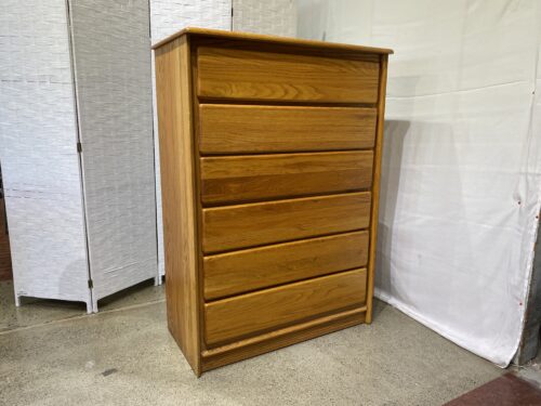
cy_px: 203
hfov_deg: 67.3
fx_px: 406
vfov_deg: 53.1
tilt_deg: -11.7
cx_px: 270
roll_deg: +0.2
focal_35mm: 26
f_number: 1.8
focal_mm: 4.25
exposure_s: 1/120
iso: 100
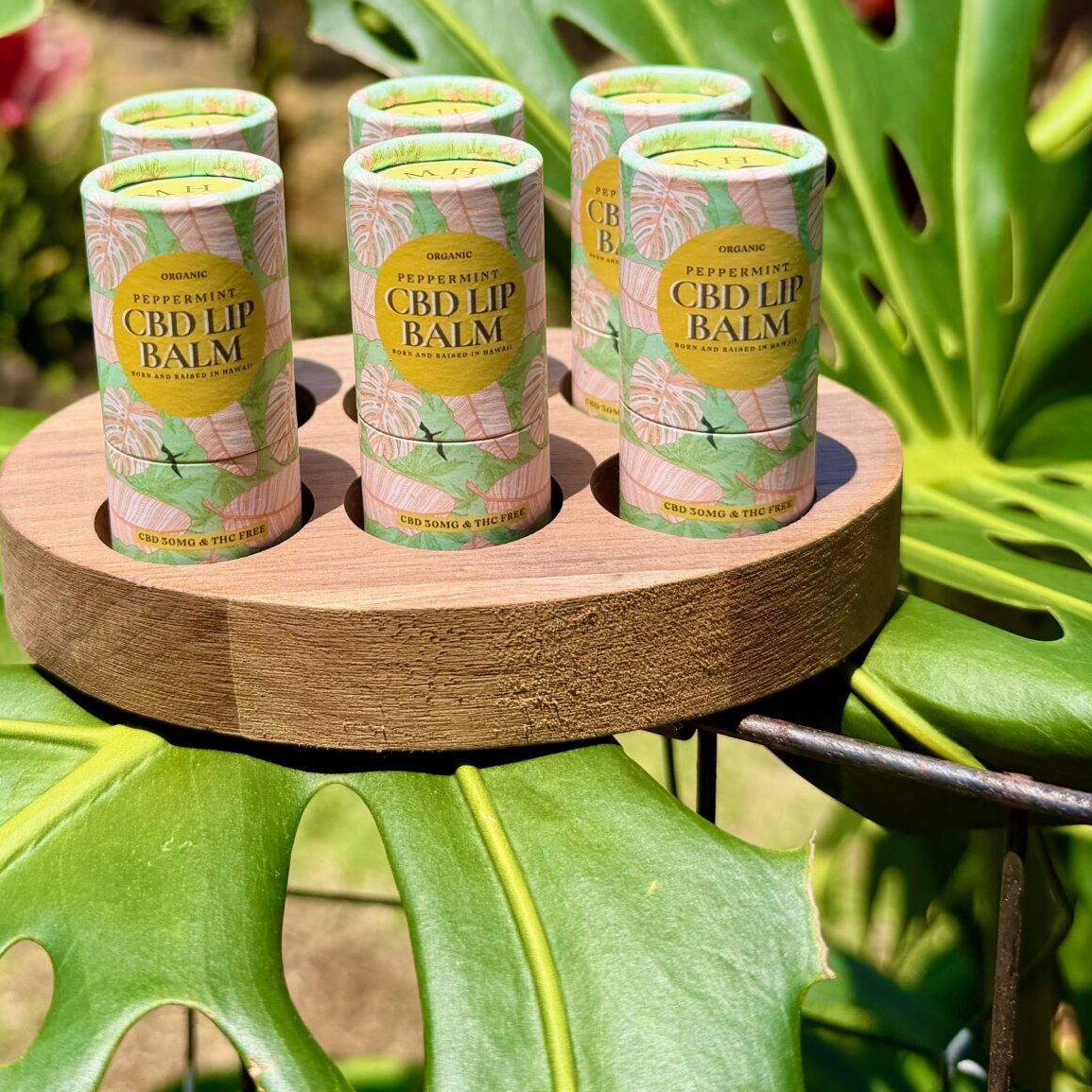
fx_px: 1677
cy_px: 229
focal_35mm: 47
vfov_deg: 35.0
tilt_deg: -12.1
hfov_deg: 35.7
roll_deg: +0.9
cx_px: 362
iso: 80
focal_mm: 6.76
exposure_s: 1/4405
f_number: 1.78
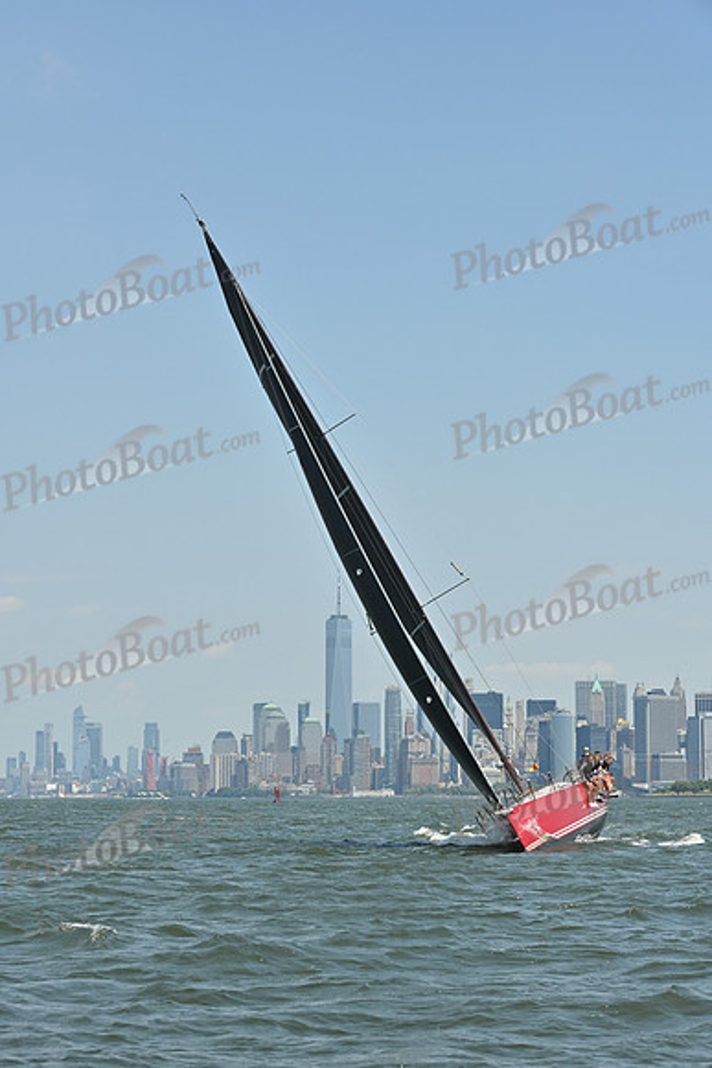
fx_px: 2431
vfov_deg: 24.8
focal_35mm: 82
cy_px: 534
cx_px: 356
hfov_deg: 16.7
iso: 320
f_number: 9
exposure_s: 1/1250
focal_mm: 82
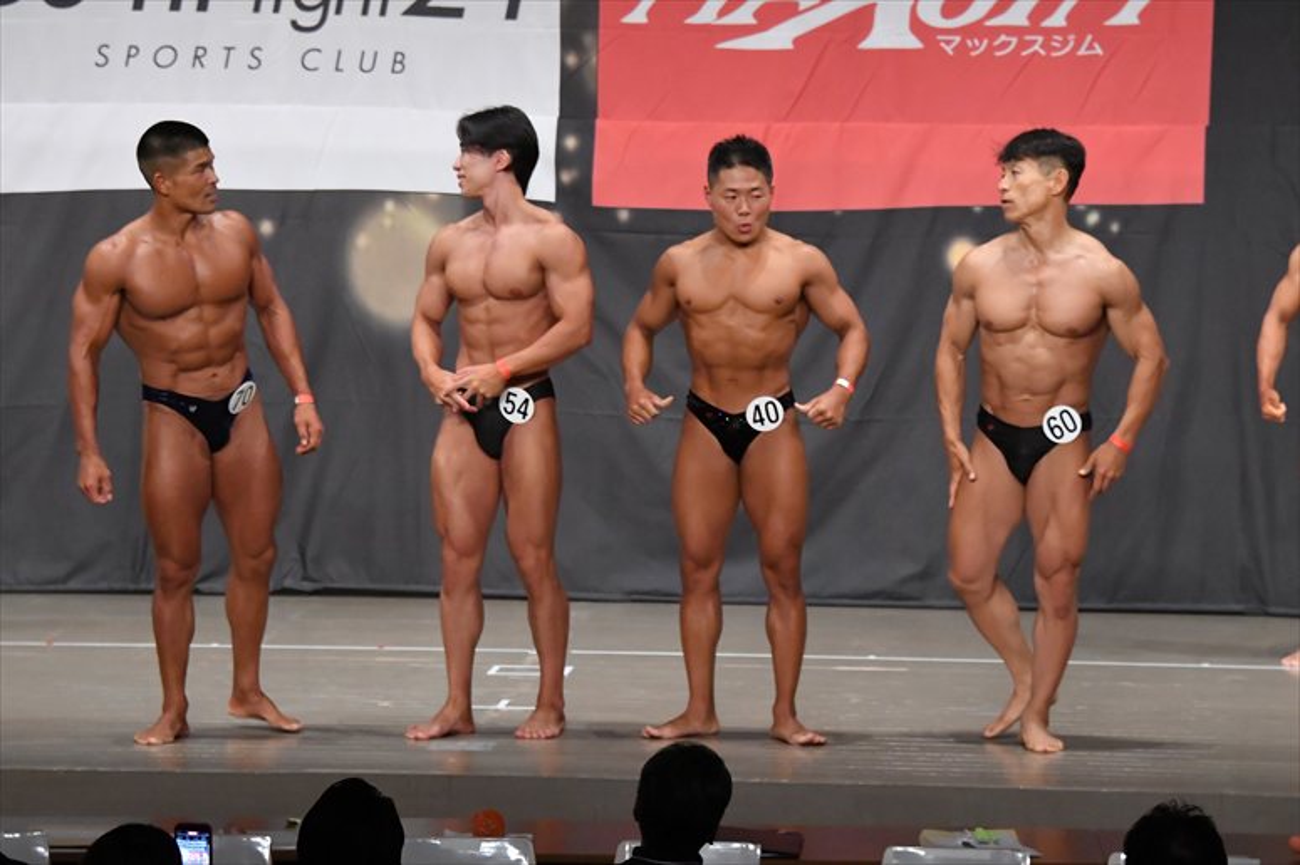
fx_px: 6064
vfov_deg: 8.2
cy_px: 432
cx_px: 650
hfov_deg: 12.2
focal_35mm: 168
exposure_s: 1/400
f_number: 5.6
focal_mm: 112
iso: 6400
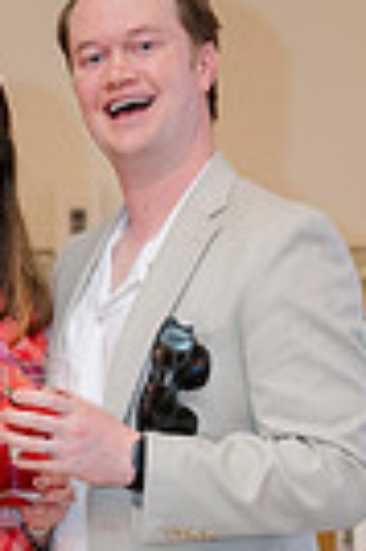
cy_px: 715
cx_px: 78
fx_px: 2568
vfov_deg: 11.9
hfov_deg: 8.1
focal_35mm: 168
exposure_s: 1/125
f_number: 1.8
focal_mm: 50
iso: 320
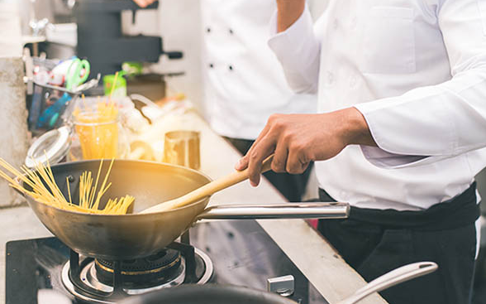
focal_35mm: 52
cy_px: 142
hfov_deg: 38.9
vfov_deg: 24.8
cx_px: 247
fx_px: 688
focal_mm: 50
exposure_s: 1/80
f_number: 3.2
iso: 400
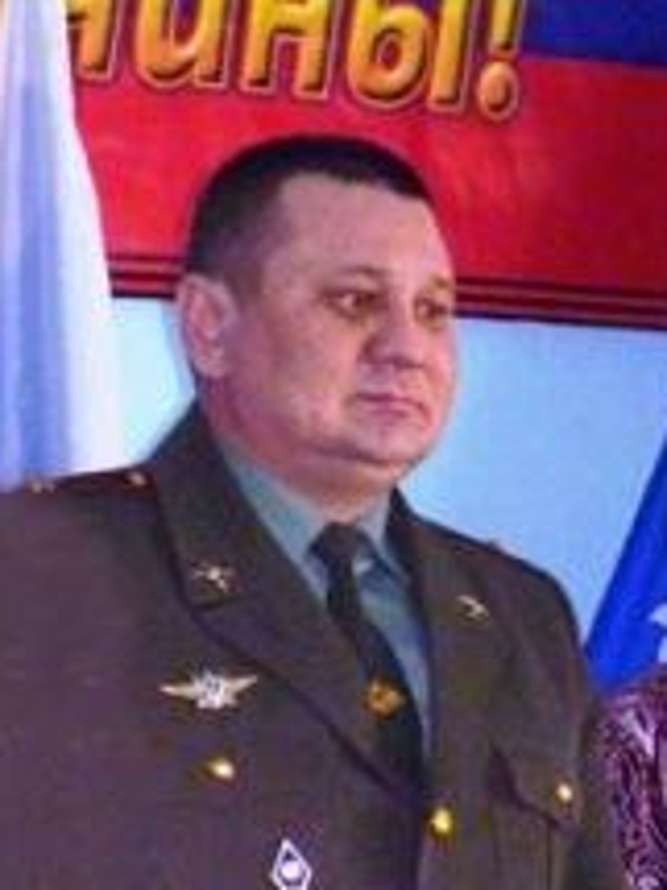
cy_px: 559
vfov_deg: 10.1
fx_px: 5041
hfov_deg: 7.5
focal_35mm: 196
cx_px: 754
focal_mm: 16.7
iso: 400
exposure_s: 1/200
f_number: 5.5
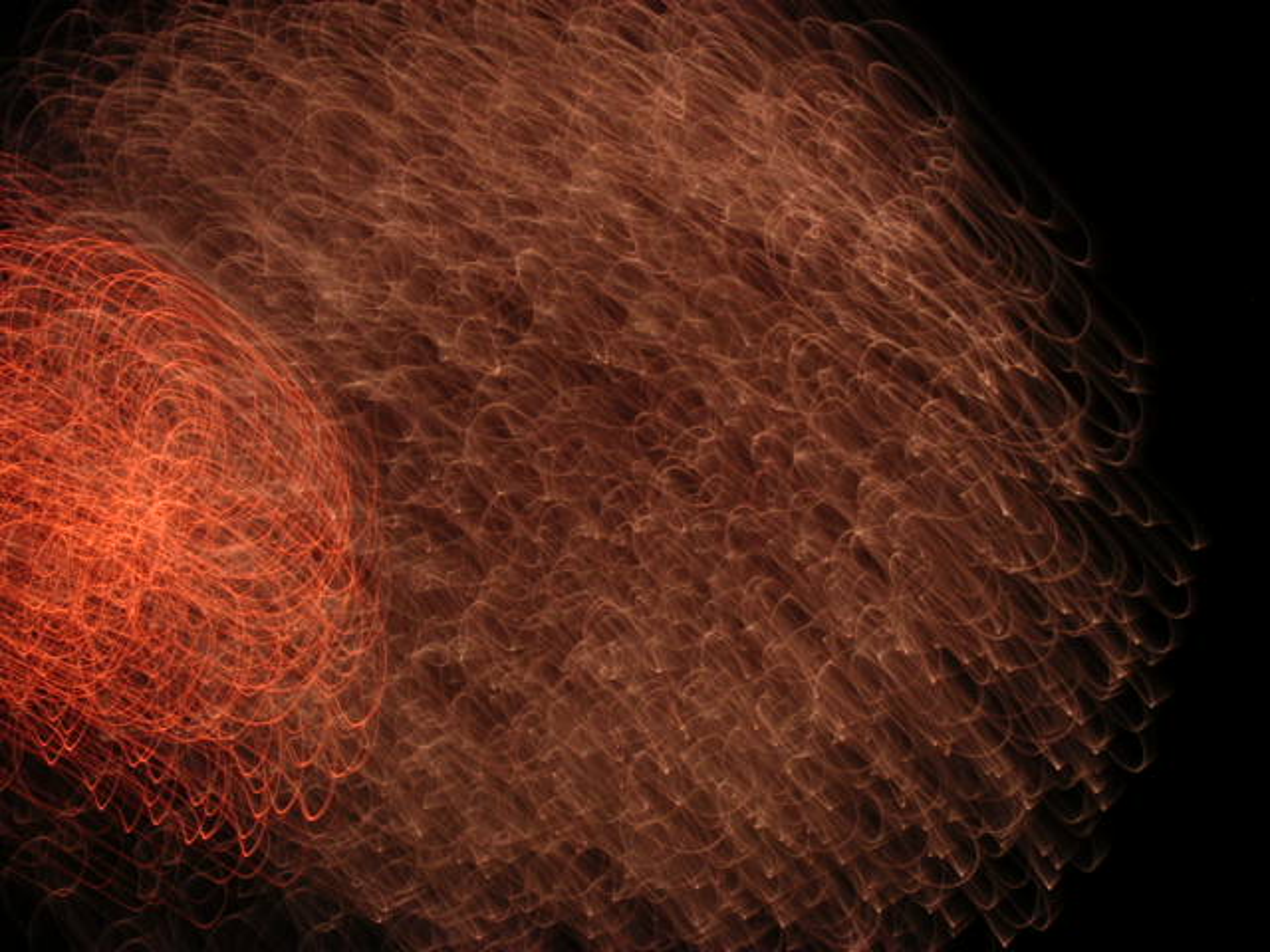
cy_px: 476
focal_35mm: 72
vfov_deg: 20.4
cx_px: 635
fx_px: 2642
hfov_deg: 27.0
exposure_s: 4
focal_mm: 10.9
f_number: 7.5
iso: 100
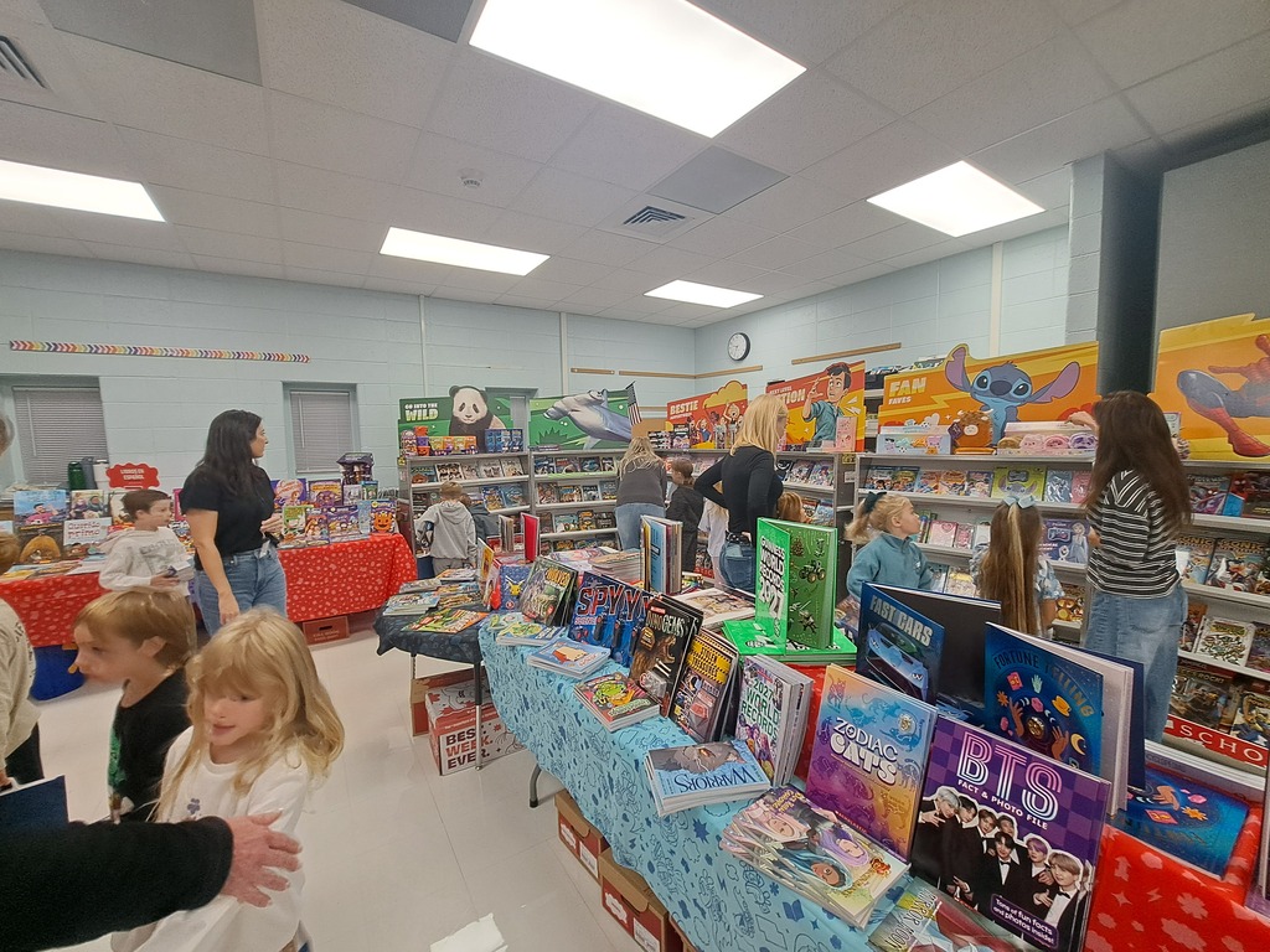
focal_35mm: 13
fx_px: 477
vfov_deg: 89.9
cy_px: 476
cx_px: 635
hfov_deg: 106.2
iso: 64
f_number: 2.2
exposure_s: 1/40
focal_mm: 1.74
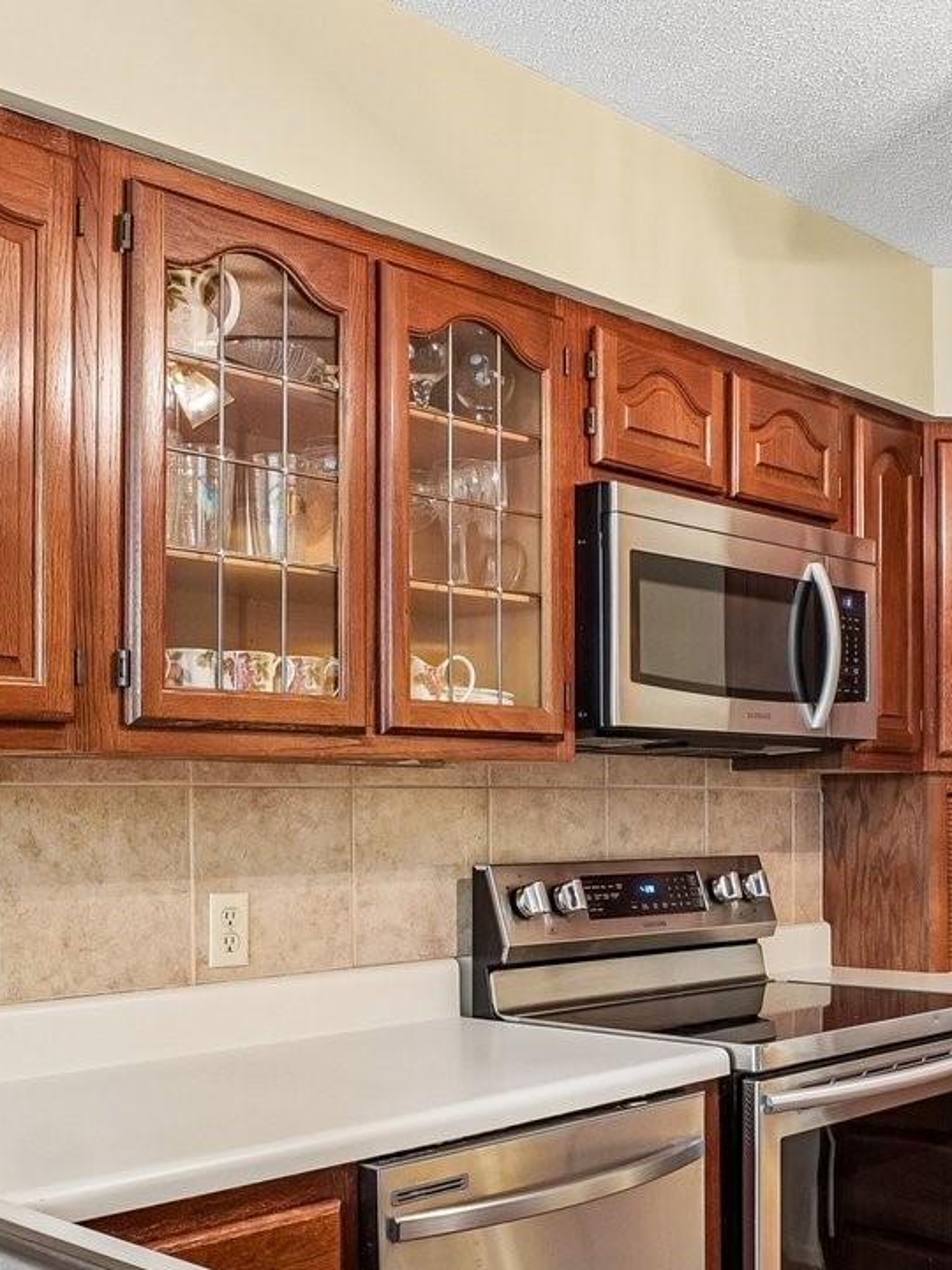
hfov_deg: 33.9
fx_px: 1503
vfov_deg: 45.2
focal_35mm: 41
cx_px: 785
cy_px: 837
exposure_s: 1/2
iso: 400
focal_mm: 10
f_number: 8
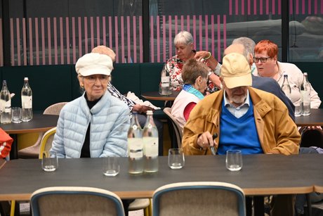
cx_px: 162
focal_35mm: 105
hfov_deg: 19.5
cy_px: 108
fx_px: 942
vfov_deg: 13.1
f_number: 6.3
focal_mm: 105
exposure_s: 1/60
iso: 4000
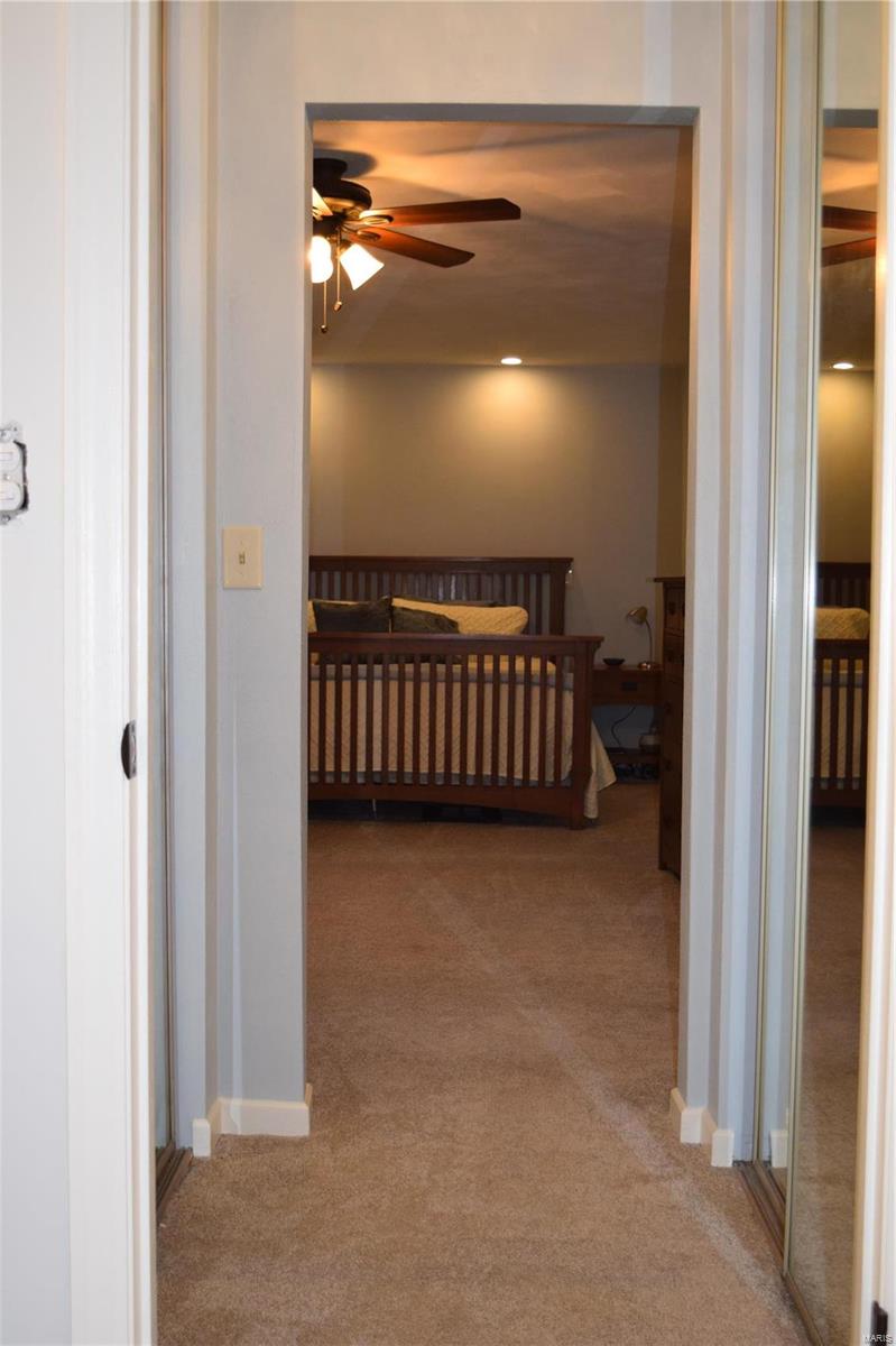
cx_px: 448
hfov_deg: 31.9
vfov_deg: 46.4
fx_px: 1569
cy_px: 673
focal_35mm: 42
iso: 800
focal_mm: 28
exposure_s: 1/100
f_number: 5
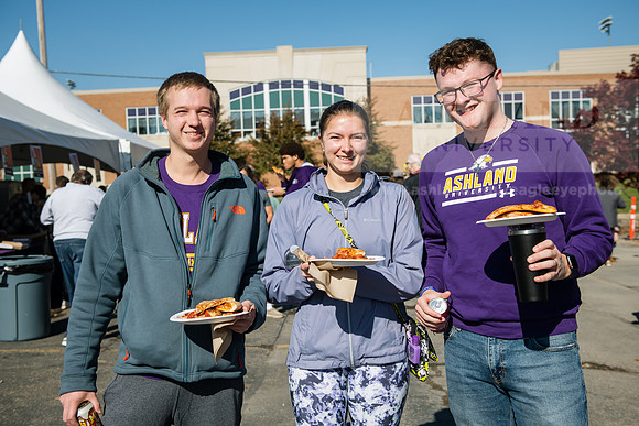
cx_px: 320
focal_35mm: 45
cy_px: 213
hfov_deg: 43.6
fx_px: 799
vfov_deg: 29.9
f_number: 5
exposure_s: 1/640
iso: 80
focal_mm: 45
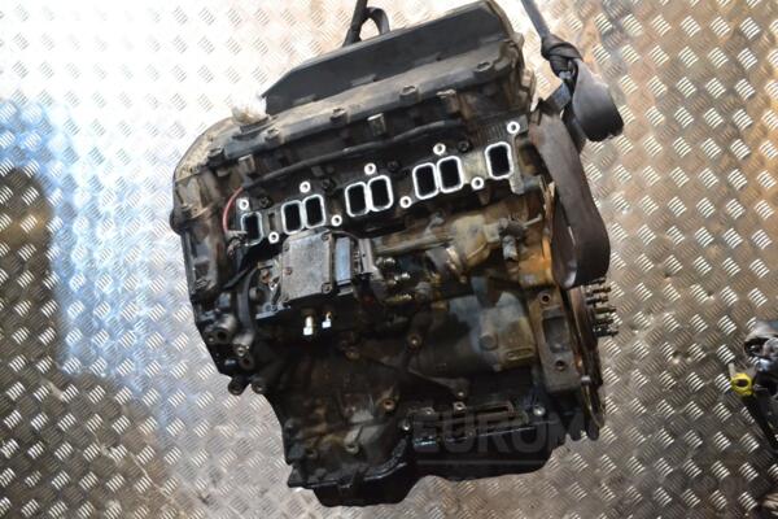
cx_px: 389
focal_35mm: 36
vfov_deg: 36.9
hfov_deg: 53.1
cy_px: 260
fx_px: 778
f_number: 4.5
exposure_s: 1/80
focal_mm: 24
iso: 3200
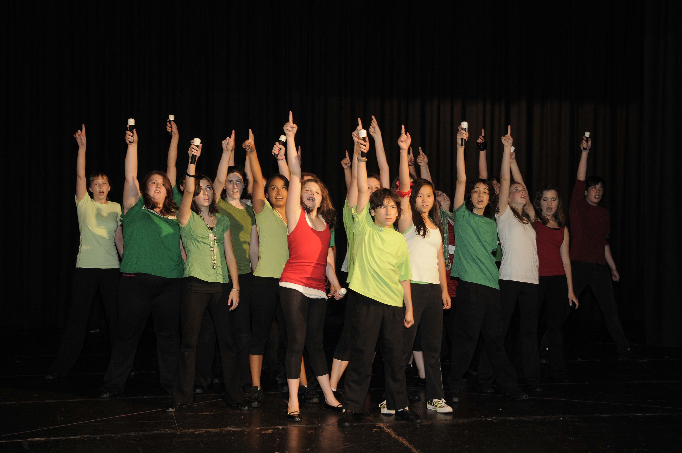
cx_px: 341
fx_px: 965
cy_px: 226
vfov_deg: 26.4
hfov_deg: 38.9
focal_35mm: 51
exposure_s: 1/60
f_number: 5
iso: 640
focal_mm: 34
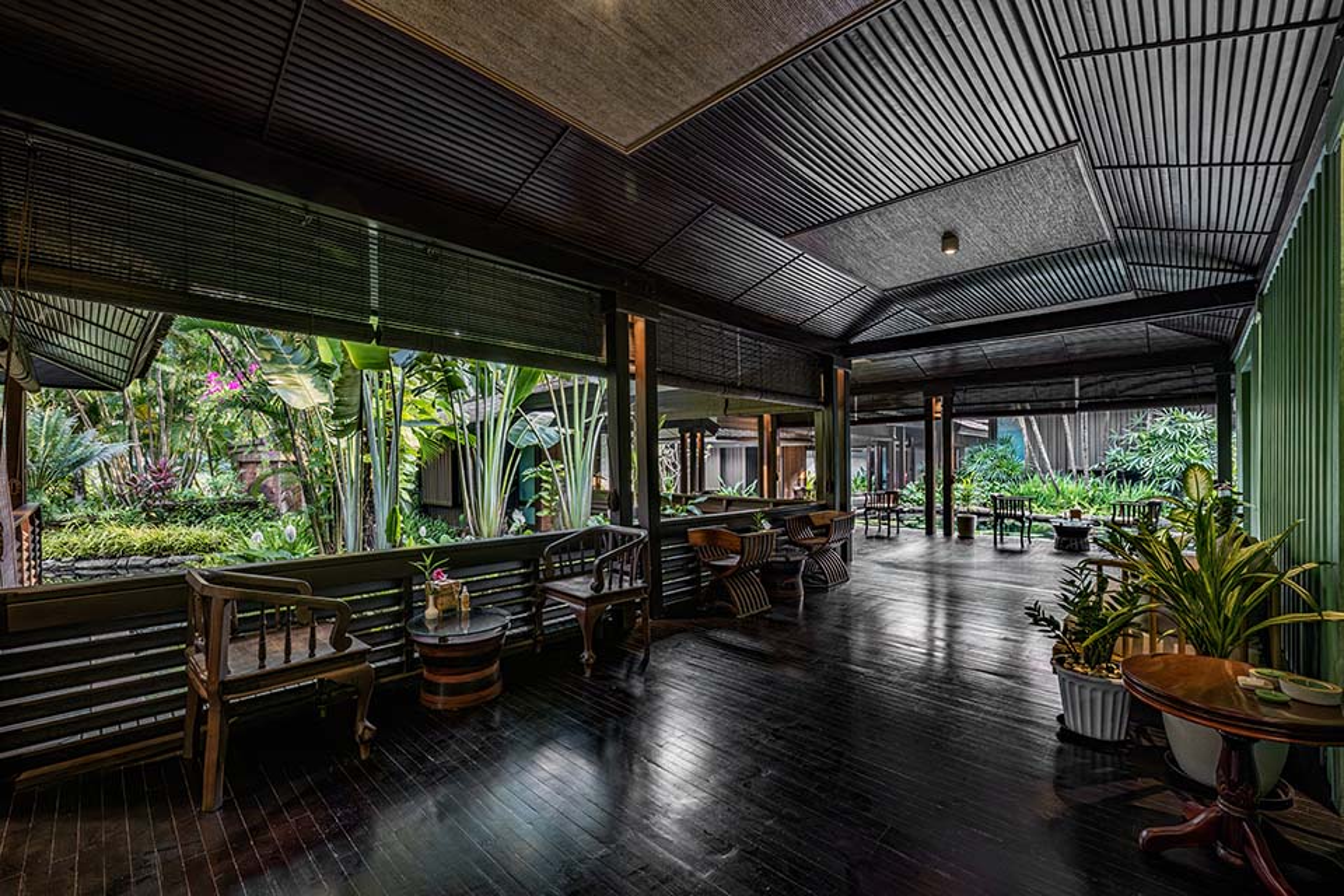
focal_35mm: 14
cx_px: 672
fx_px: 541
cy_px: 448
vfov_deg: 79.2
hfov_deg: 102.3
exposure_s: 1/20
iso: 64
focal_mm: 14.5
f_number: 8
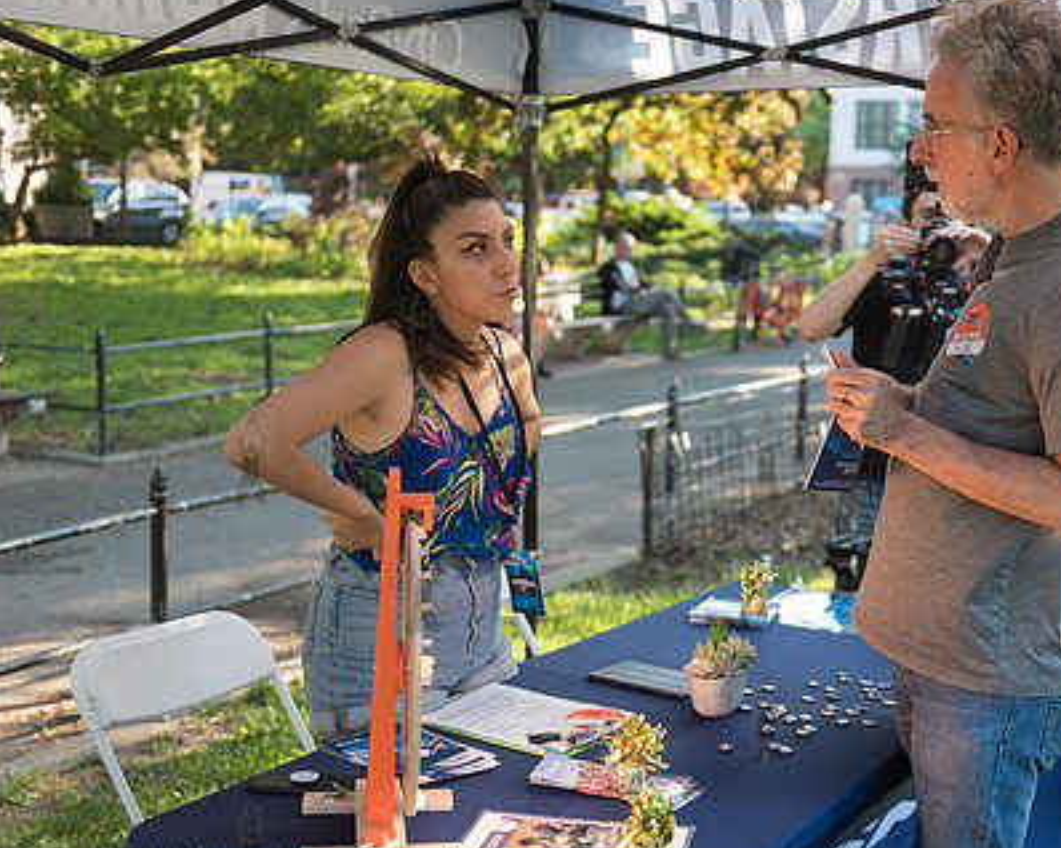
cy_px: 457
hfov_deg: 35.4
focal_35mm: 52
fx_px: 1632
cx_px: 765
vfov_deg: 29.1
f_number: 2.8
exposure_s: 1/200
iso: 200
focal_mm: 38
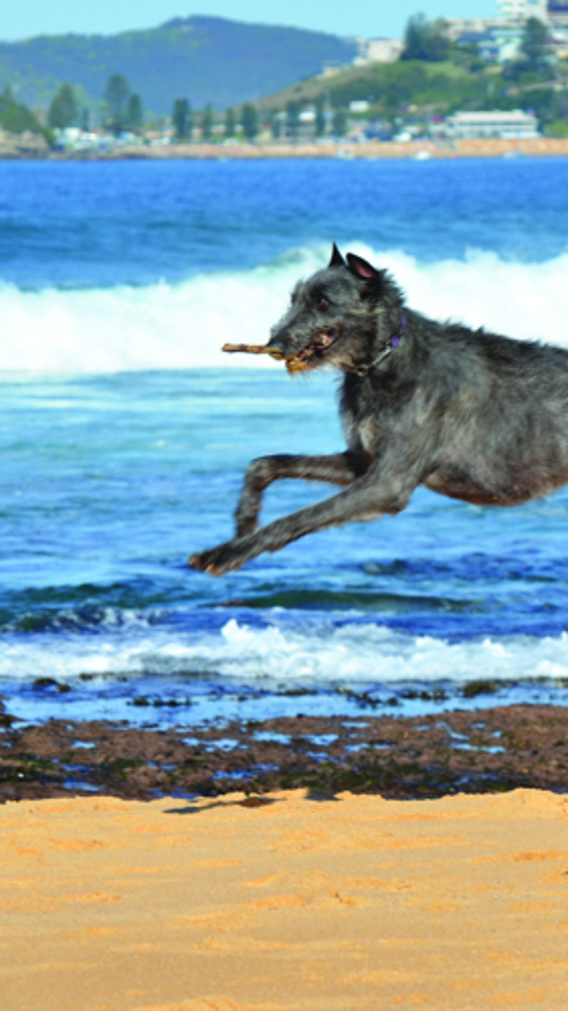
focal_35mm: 281
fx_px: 7529
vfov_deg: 7.7
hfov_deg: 4.3
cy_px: 497
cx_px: 602
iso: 100
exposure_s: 1/320
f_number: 9
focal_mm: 112
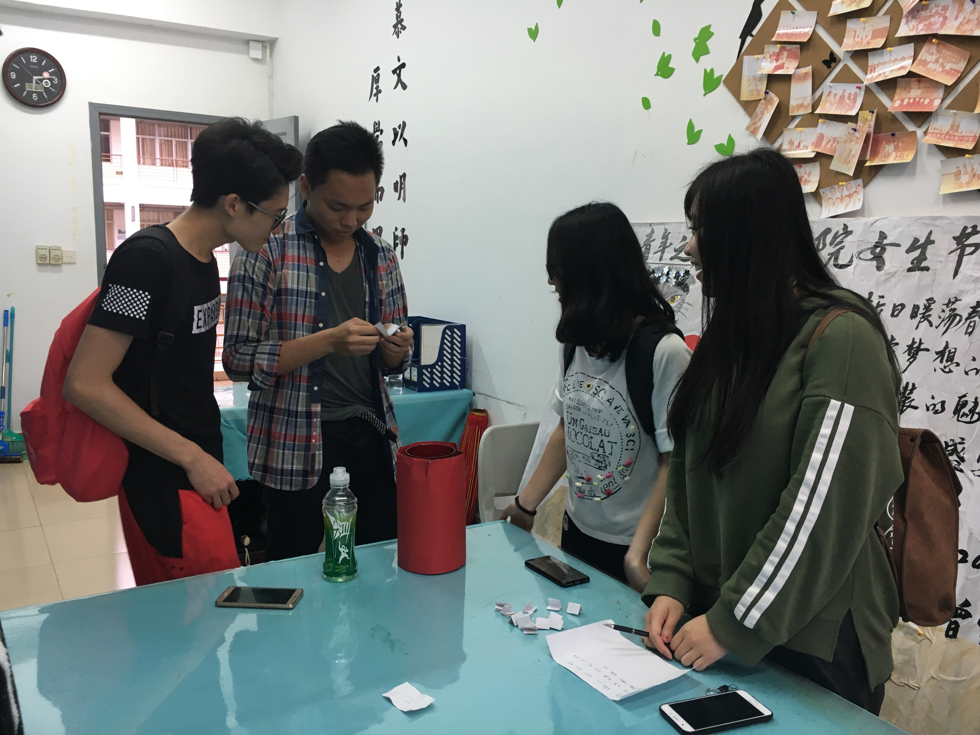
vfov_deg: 48.2
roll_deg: -0.4
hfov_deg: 61.7
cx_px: 490
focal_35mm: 29
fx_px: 821
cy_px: 368
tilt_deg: -8.0
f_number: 2.2
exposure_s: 1/33
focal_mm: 4.15
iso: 100
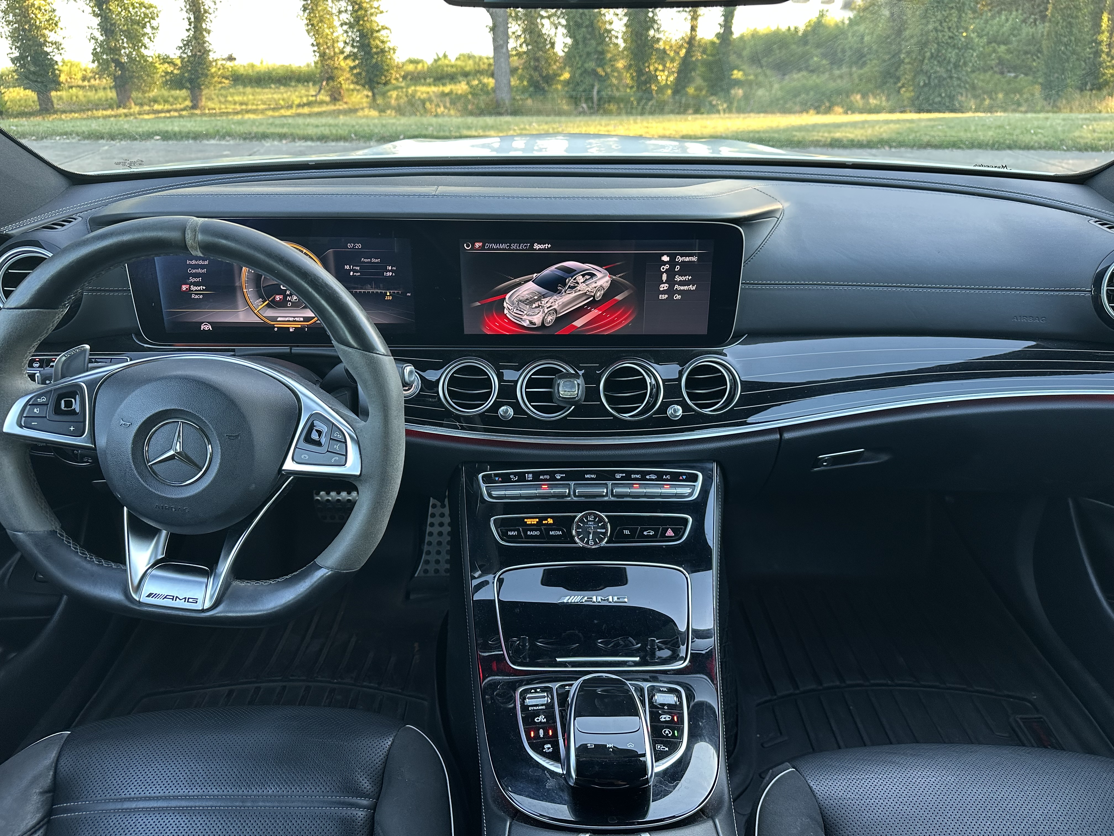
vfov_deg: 56.8
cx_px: 557
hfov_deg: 71.6
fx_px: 772
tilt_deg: -28.1
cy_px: 418
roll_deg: -0.5
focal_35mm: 24
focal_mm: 6.86
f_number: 1.78
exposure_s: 1/84
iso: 200
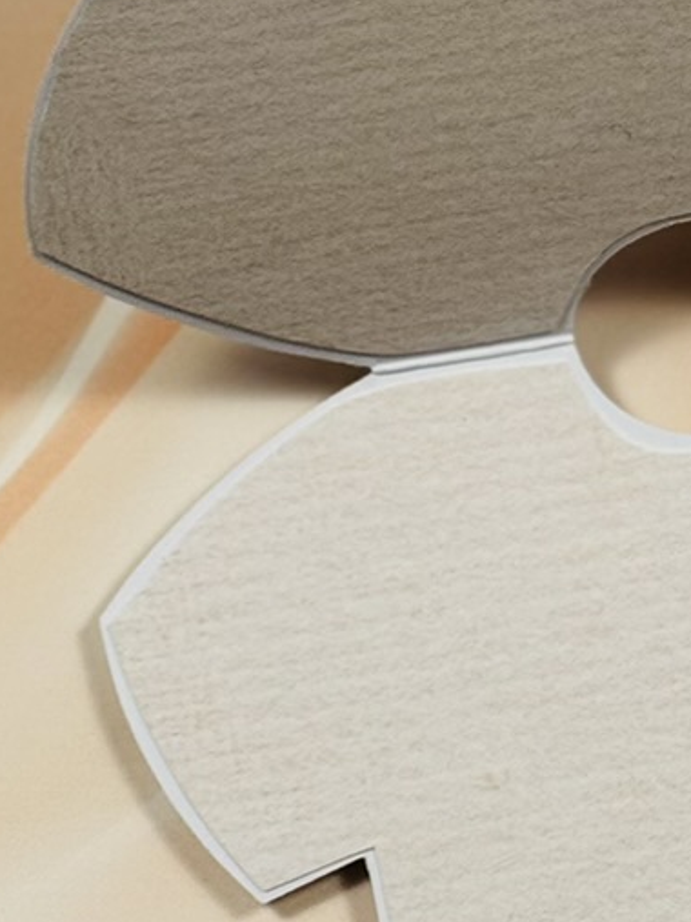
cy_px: 471
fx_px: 5166
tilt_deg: -77.3
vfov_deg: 10.2
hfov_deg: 7.6
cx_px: 675
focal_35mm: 194
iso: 64
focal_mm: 6.76
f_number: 1.78
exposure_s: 1/292
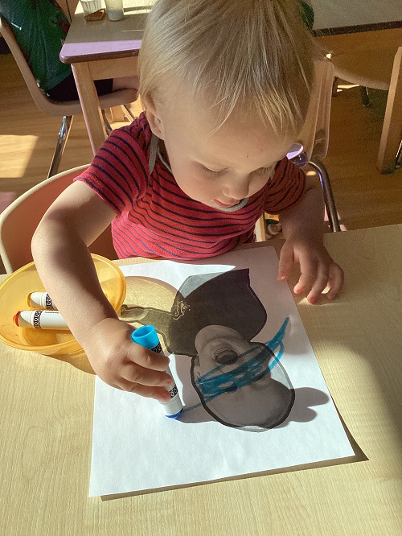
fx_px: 480
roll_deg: +5.1
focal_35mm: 31
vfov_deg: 58.3
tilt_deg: -41.6
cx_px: 201
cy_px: 268
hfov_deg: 45.5
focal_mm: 3.3
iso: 25
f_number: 2.4
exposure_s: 1/806
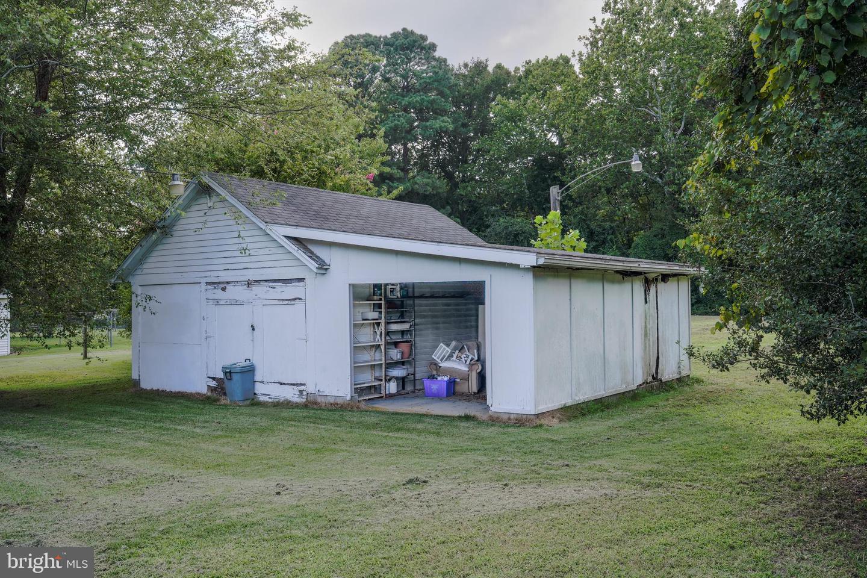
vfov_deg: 40.0
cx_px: 434
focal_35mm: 33
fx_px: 795
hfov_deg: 57.2
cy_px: 289
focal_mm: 33
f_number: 10
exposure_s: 1/320
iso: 400
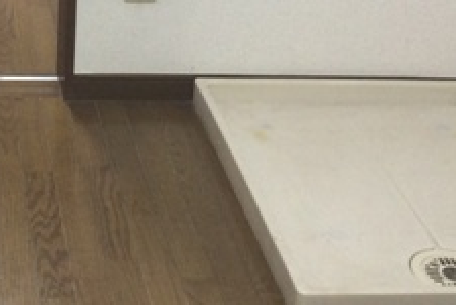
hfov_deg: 21.5
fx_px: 1129
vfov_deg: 14.3
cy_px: -163
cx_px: -59
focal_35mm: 89
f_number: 2.2
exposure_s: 1/33
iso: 125
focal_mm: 4.12
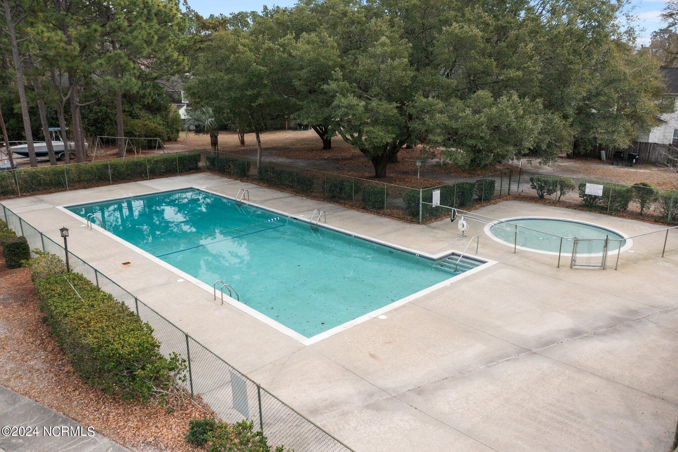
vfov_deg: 46.4
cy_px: 226
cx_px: 339
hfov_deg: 65.5
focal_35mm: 28
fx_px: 527
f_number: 2.8
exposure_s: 1/160
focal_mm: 10.26
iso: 200
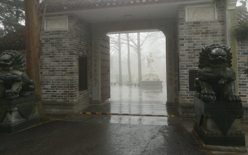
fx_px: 189
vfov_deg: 44.4
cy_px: 64
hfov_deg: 66.5
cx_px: 124
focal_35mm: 28
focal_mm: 3.83
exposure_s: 1/60
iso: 80
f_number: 2.2
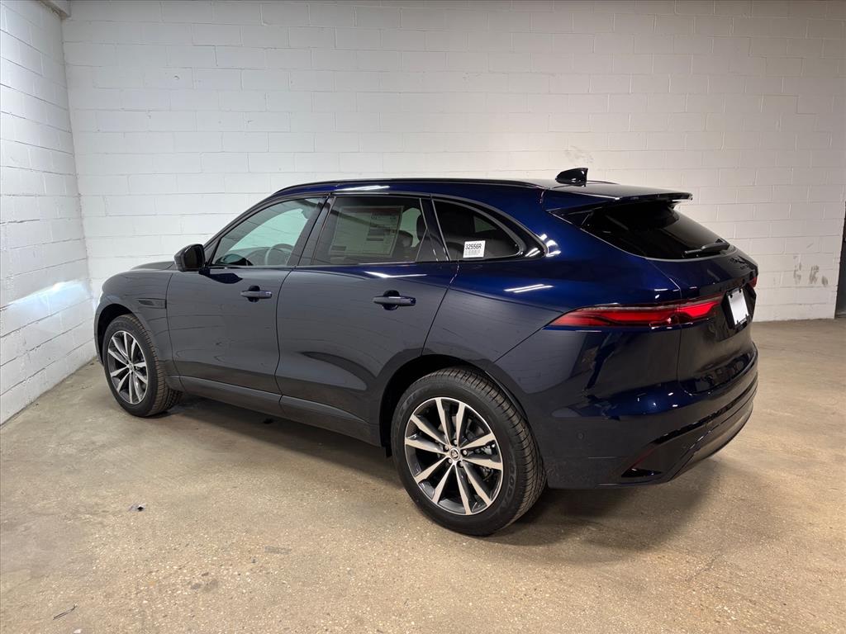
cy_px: 317
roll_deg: -0.1
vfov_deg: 53.1
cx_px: 423
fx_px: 635
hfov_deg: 67.3
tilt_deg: -9.8
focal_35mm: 26
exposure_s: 1/185
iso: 64
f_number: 1.6
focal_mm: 5.96
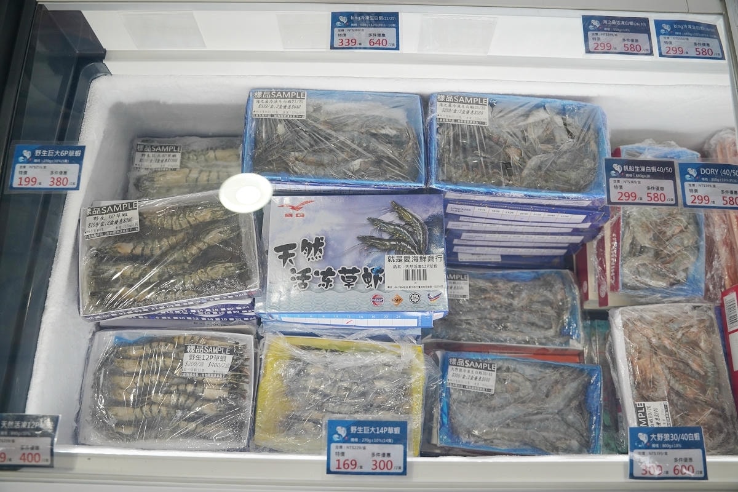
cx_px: 369
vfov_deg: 46.4
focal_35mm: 28
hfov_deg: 65.5
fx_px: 574
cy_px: 246
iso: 800
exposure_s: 1/160
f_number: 4
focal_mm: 28
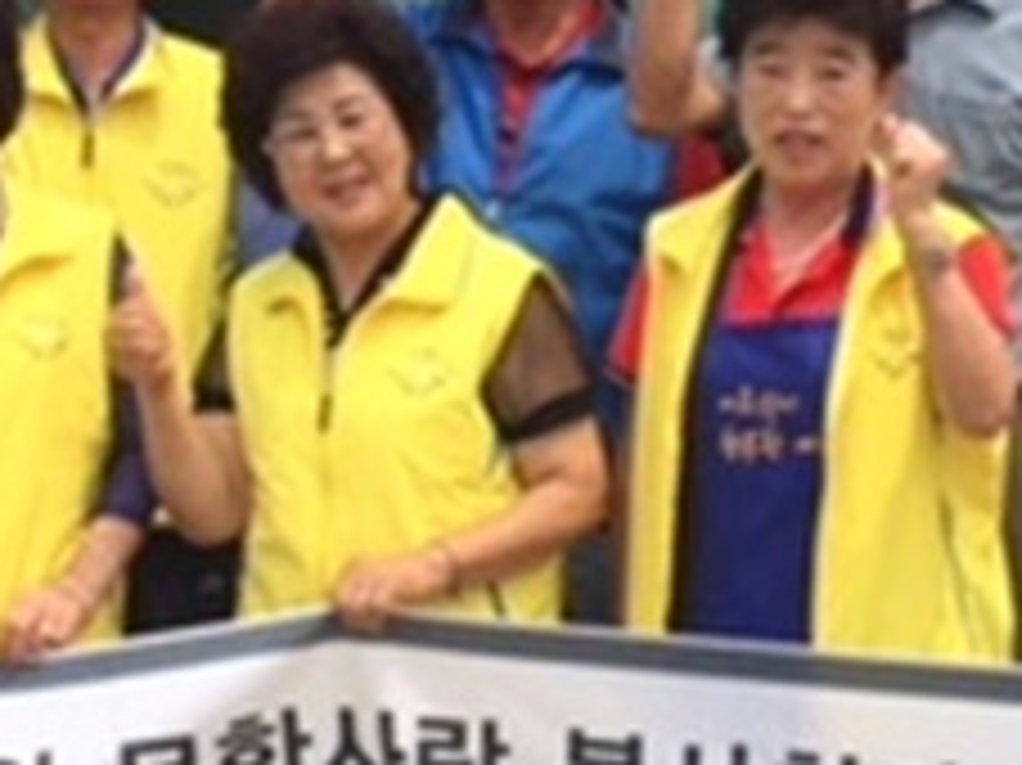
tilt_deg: -0.1
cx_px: 693
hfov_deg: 15.4
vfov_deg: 11.5
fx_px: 3777
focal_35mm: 128
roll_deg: -2.1
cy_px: 144
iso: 32
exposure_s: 1/1799
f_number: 2.2
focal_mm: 4.15
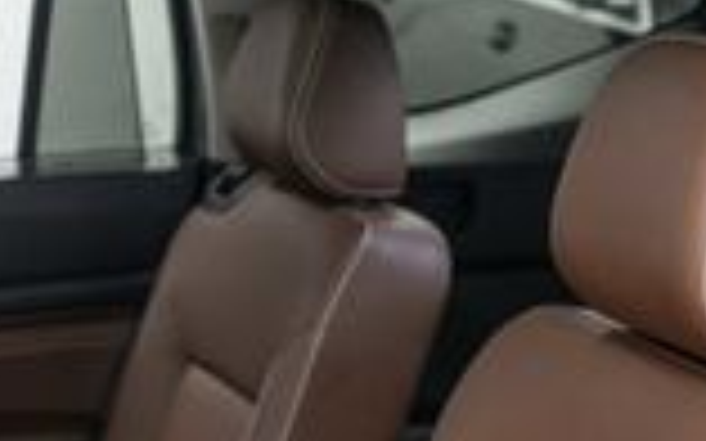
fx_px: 2231
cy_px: 758
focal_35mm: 116
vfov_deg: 10.7
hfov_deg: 17.9
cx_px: 180
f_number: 3.2
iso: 1600
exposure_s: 1/40
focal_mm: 28
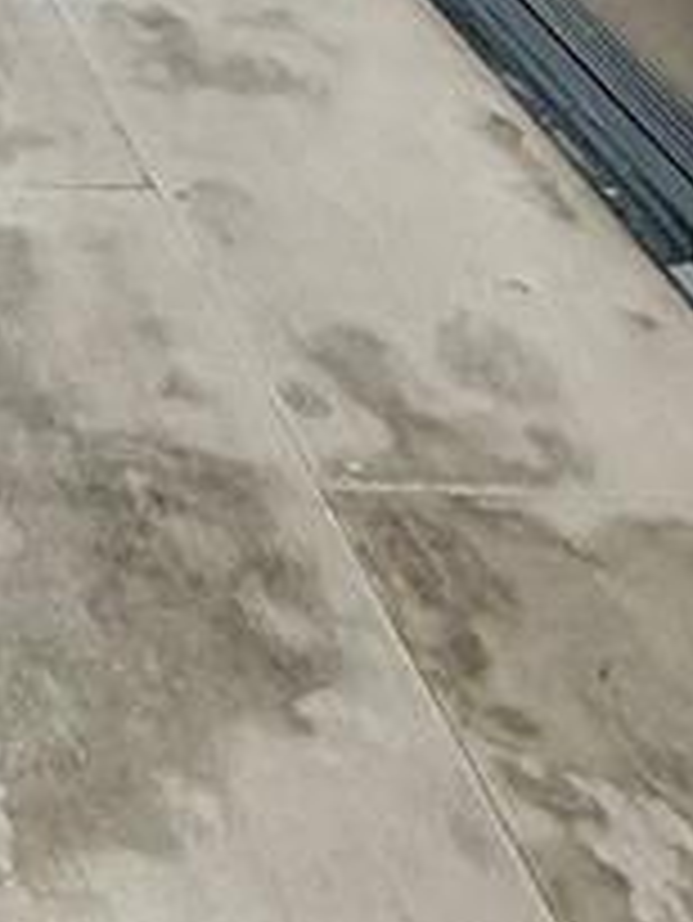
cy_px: -1021
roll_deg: -1.2
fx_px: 2187
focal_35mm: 82
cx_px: -657
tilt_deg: -3.3
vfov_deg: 16.6
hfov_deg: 15.0
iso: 40
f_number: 2.2
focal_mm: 2.22
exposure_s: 1/726
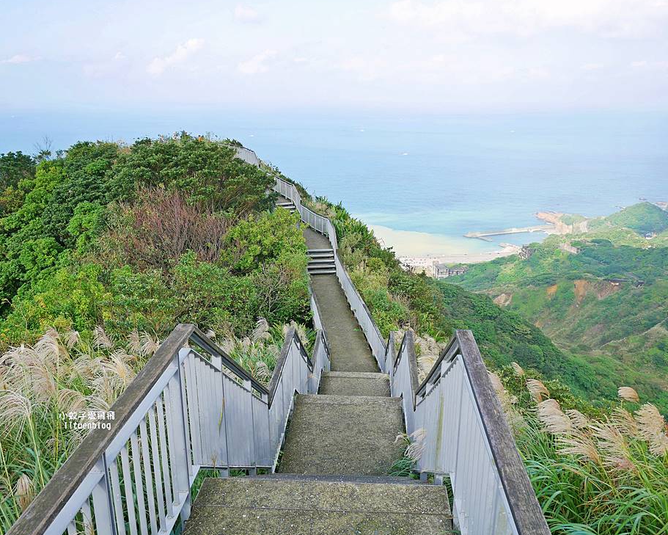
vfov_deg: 48.5
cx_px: 342
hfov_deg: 58.8
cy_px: 266
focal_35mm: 30
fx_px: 593
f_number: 3.5
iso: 200
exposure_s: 1/800
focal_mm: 14
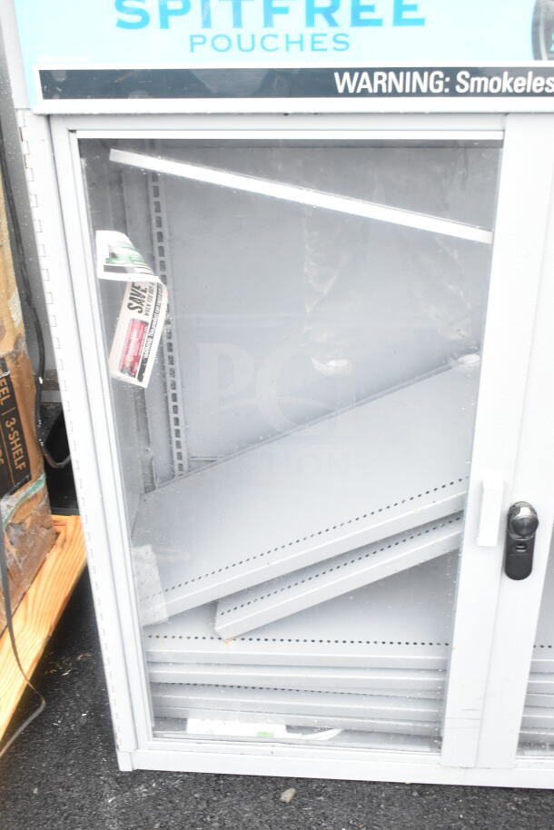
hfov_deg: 31.9
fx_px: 969
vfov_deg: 46.4
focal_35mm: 42
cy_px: 415
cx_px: 277
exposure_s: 1/160
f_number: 6.3
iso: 1600
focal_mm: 28
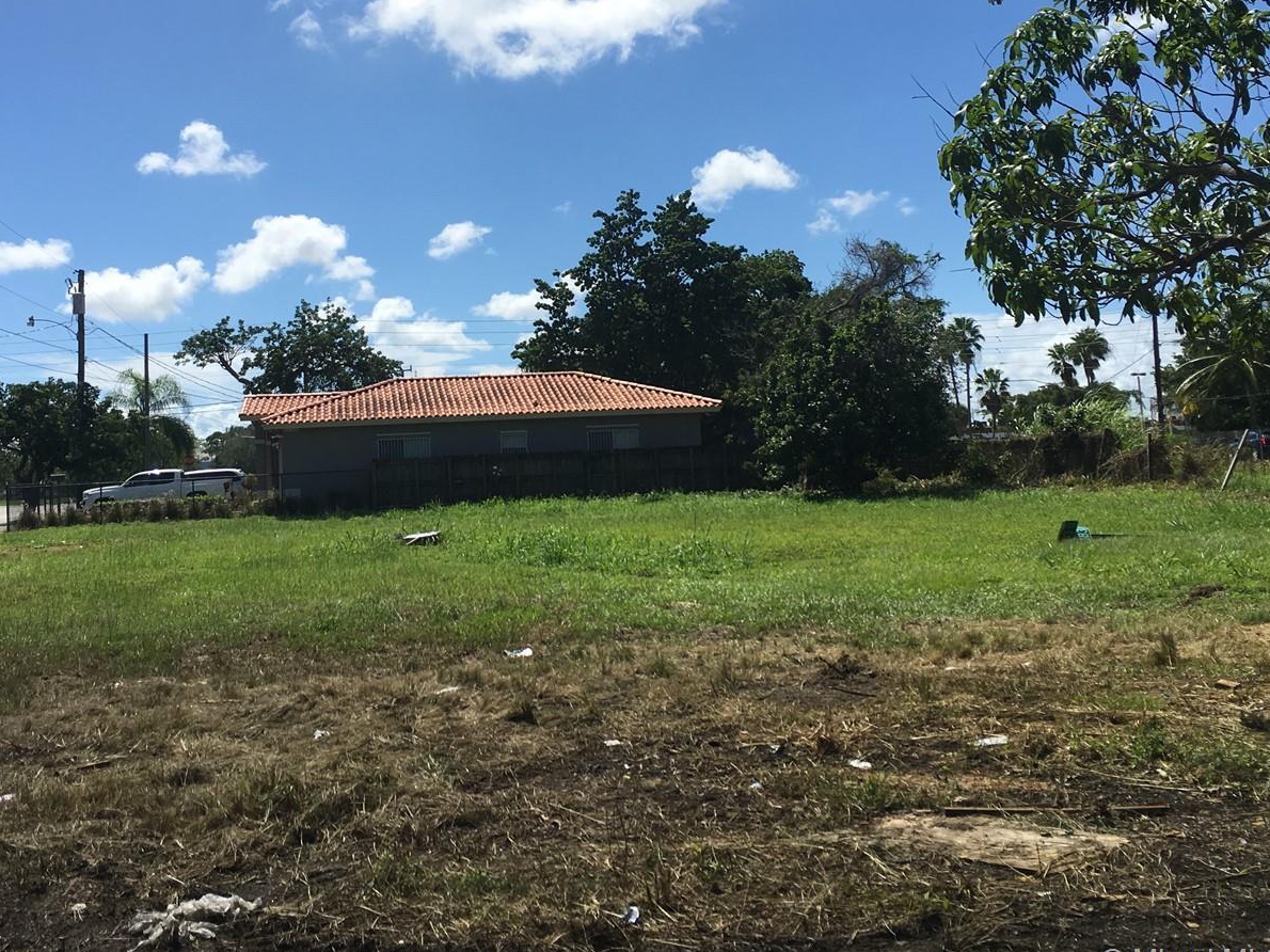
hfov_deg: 47.8
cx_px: 594
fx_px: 1431
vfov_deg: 36.5
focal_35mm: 39
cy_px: 343
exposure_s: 1/2564
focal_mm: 4.15
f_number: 2.2
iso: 25
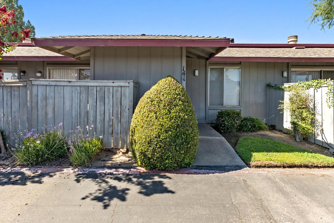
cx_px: 164
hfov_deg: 93.3
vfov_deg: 69.8
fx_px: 158
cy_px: 89
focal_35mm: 17
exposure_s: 1/100
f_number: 7.1
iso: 80
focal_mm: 14
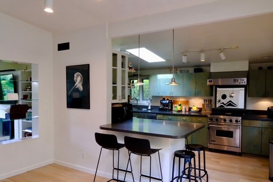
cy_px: 98
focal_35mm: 27
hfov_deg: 67.3
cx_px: 145
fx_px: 205
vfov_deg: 47.9
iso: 4000
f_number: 14
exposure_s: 1/14
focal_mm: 16
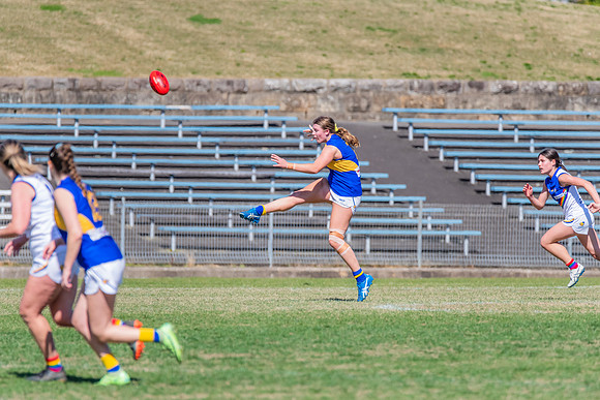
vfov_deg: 2.3
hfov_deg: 3.4
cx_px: 300
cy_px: 200
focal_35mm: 605
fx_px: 10086
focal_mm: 600
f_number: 9
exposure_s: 1/1600
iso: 800
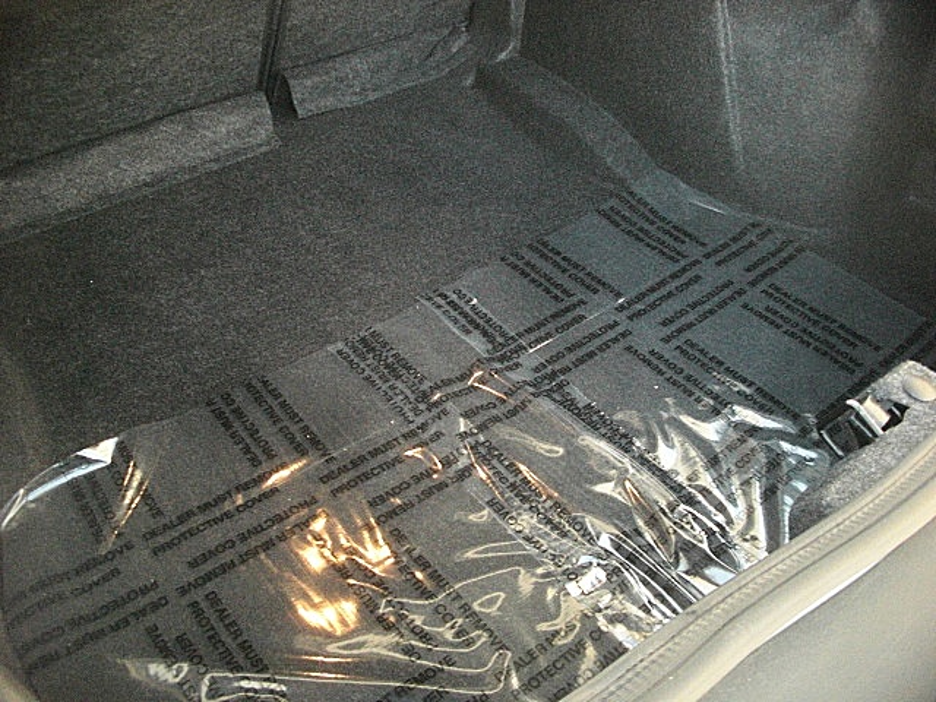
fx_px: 973
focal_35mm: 36
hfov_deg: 51.4
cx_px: 468
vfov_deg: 39.7
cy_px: 351
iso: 800
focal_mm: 6.3
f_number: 2.8
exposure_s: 1/125
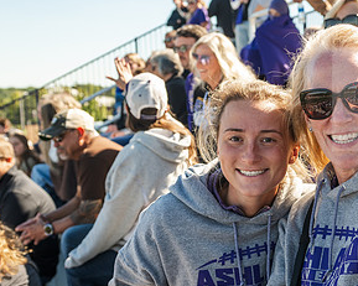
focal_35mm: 66
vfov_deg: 23.0
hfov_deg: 28.0
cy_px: 197
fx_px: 699
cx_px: 295
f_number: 4.5
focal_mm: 35
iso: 160
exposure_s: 1/400
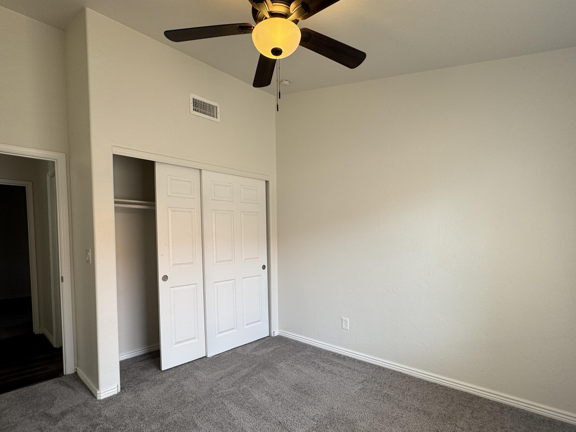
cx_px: 286
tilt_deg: -2.2
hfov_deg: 87.8
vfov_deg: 71.2
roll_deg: +0.7
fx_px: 300
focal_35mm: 18
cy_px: 247
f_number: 2.2
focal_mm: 2.22
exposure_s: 1/99
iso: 50
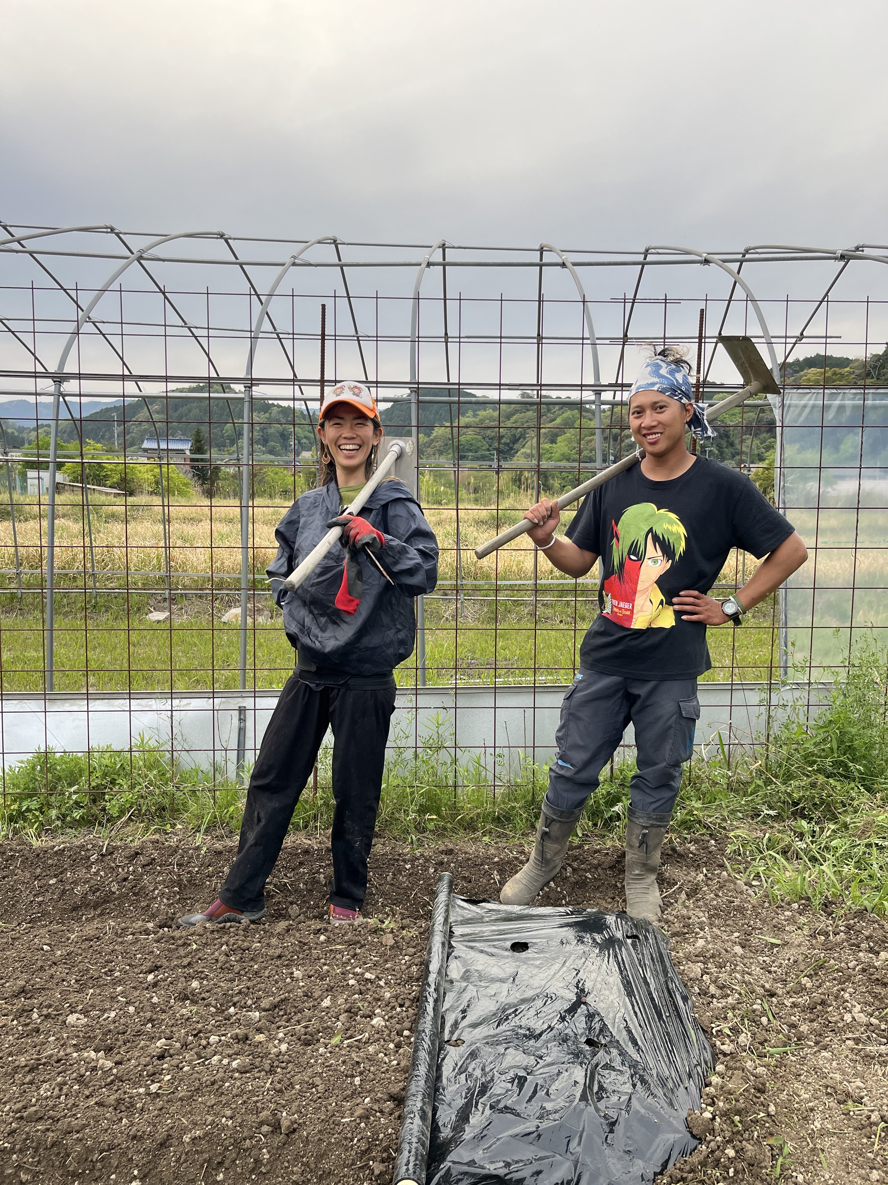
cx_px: 444
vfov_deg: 67.3
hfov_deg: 53.1
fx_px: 889
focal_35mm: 26
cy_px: 592
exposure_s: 1/236
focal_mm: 5.1
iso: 40
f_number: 1.6
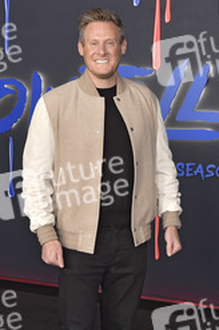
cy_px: 255
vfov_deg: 27.3
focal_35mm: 73
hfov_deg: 18.6
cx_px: 99
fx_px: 668
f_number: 6.3
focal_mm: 45
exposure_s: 1/250
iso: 2000
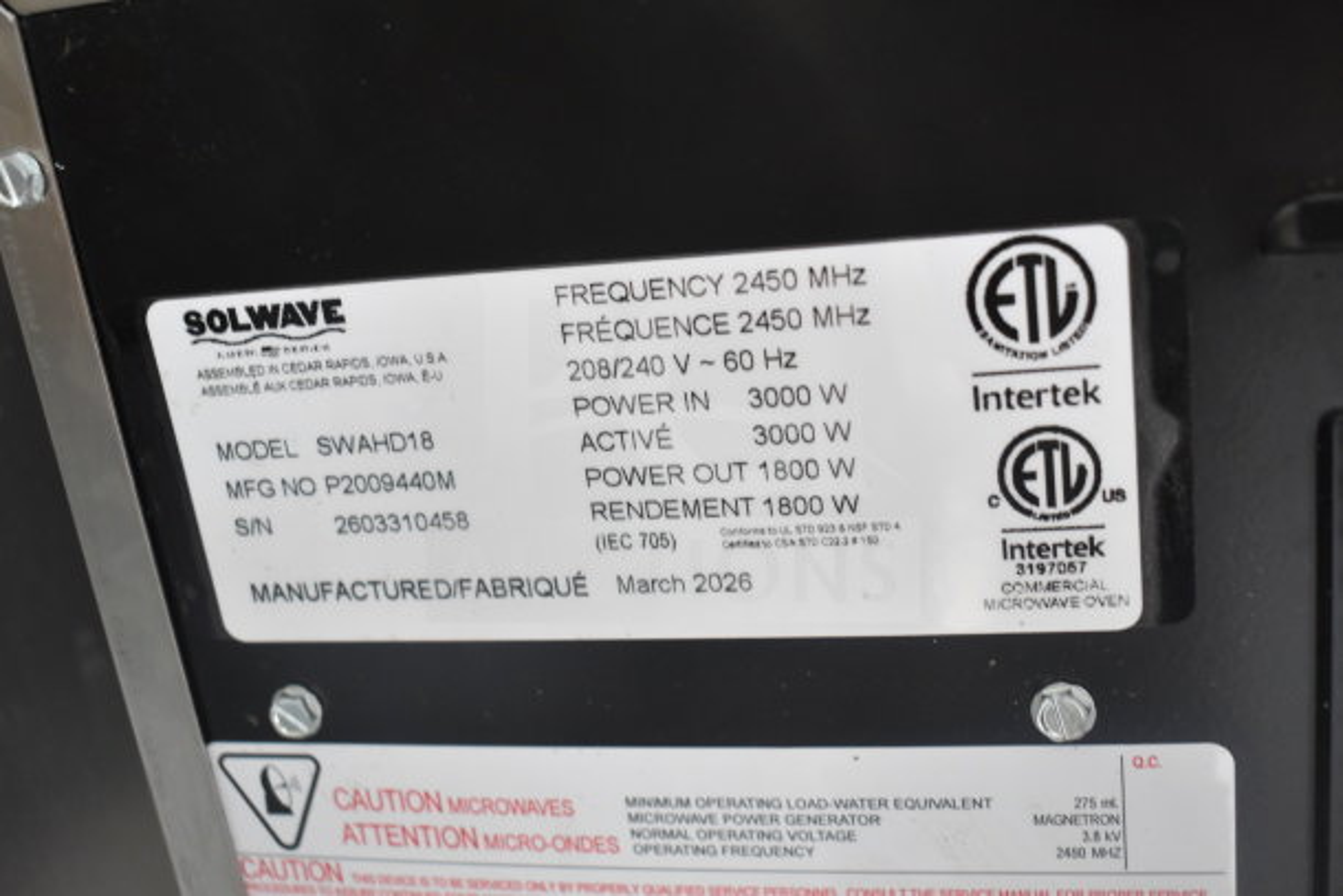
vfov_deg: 31.9
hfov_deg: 46.4
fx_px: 1567
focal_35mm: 42
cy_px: 448
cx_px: 672
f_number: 4.2
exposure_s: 1/50
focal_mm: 28
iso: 1100
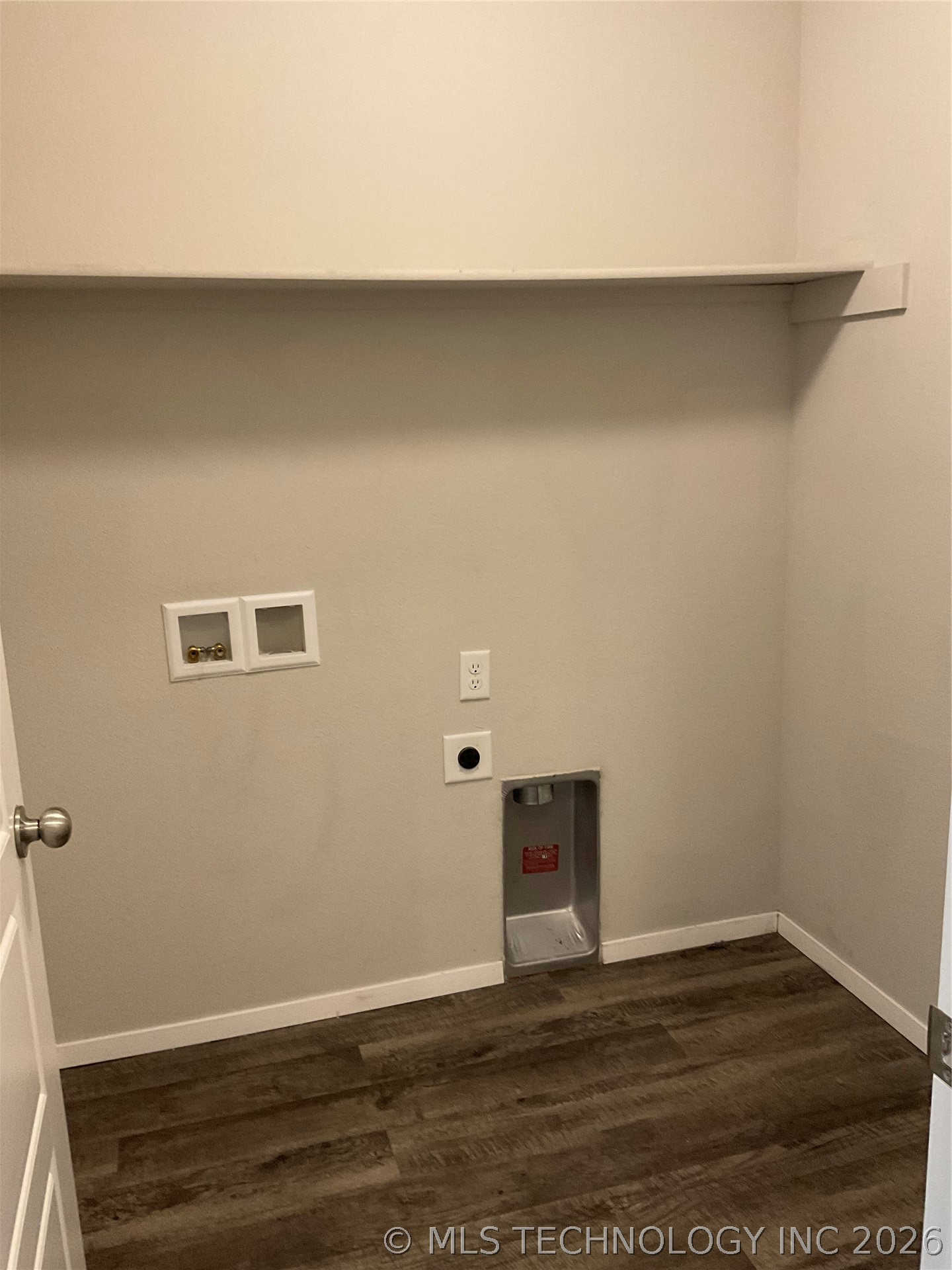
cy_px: 635
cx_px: 476
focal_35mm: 29
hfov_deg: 48.2
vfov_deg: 61.7
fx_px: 1063
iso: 200
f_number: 1.8
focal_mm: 3
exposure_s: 1/60
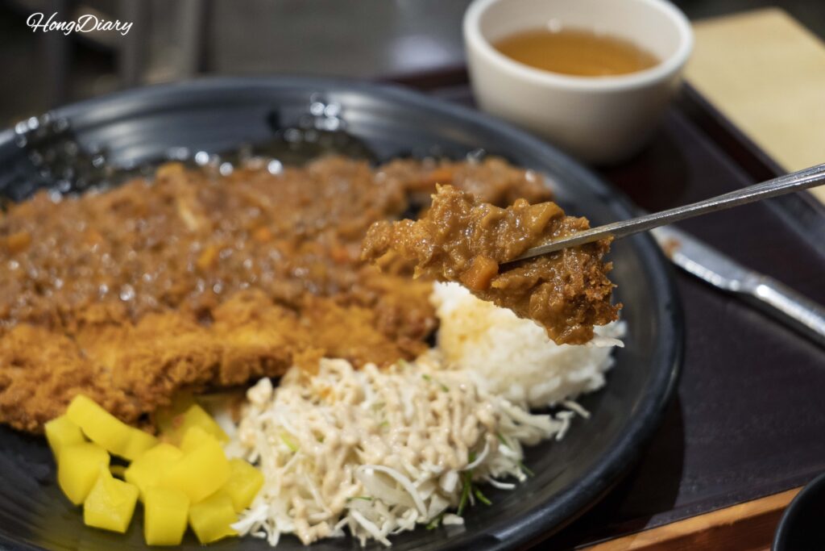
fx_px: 1375
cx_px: 412
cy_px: 276
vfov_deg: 22.6
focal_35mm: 60
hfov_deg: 33.4
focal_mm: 60
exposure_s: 1/60
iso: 2500
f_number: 5.6
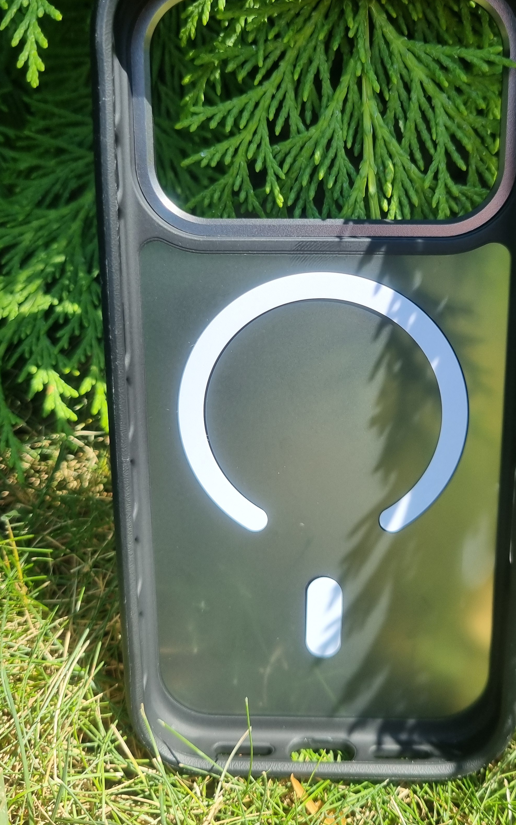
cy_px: 352
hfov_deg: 36.0
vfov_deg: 55.1
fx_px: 788
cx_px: 336
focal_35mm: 35
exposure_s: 1/878
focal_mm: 5.4
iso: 50
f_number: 1.8
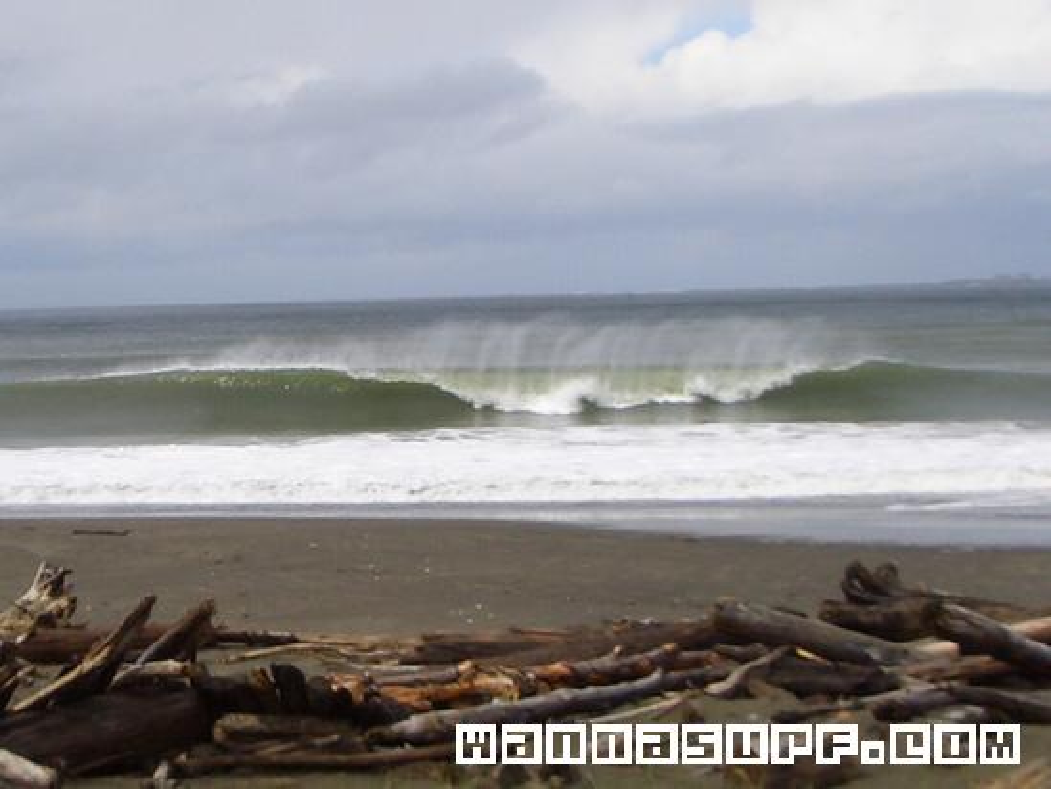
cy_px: 394
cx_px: 526
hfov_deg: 52.6
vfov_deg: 40.7
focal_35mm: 35
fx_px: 1063
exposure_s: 1/500
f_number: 4.3
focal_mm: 5.8
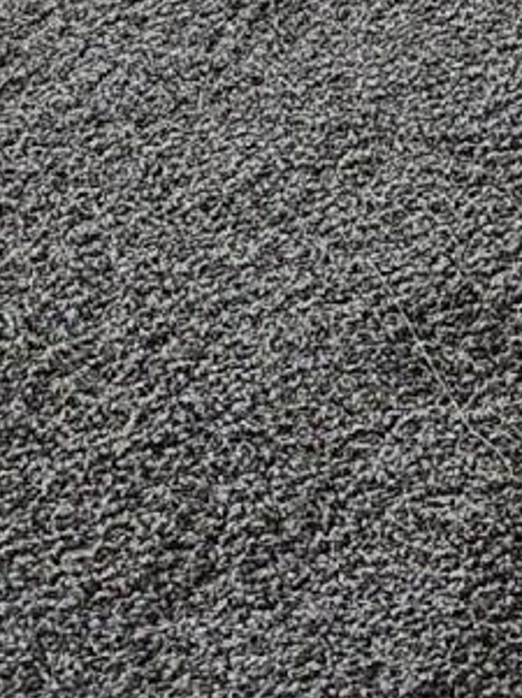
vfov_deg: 10.4
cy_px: -1199
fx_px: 3083
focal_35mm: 153
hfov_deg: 9.3
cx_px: 923
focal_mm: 5.4
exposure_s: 1/120
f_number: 1.8
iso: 500
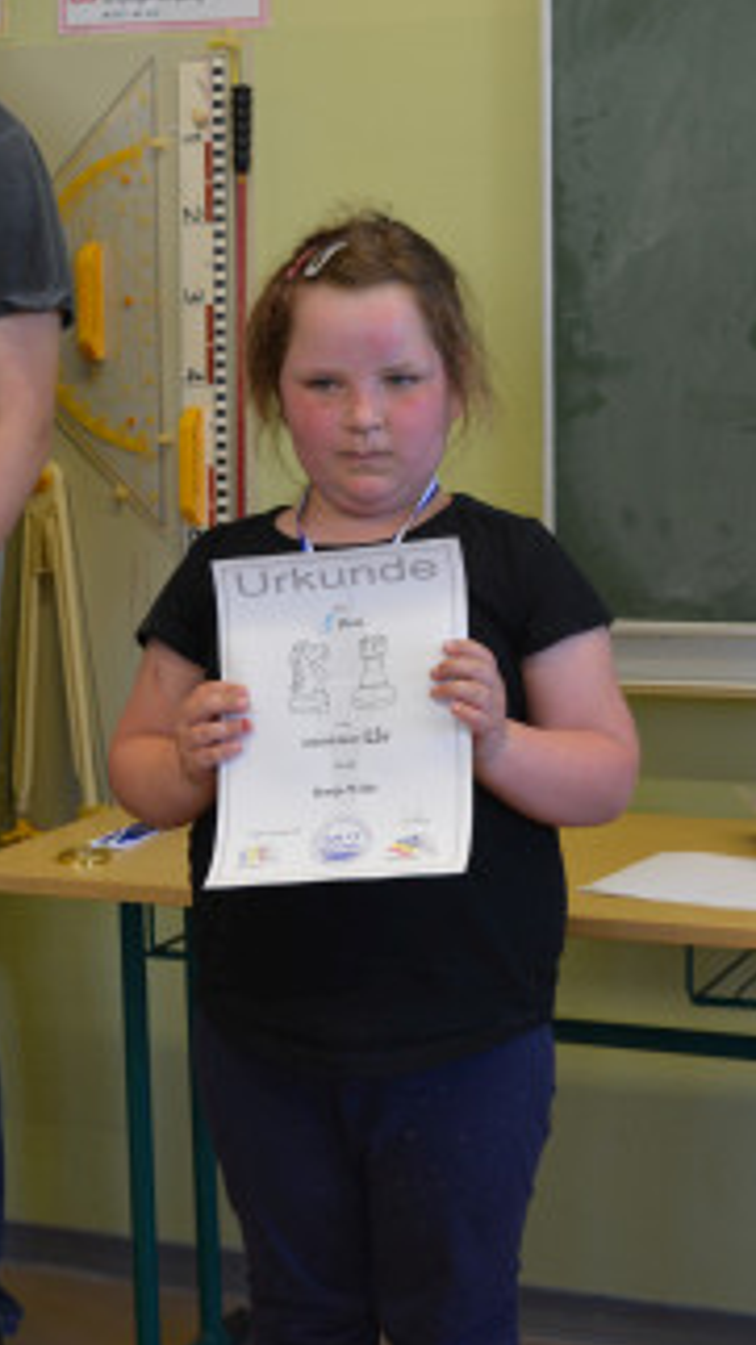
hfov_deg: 15.3
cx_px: 409
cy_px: 618
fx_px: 2816
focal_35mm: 79
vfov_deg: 26.9
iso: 400
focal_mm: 27
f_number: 4.2
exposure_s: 1/80
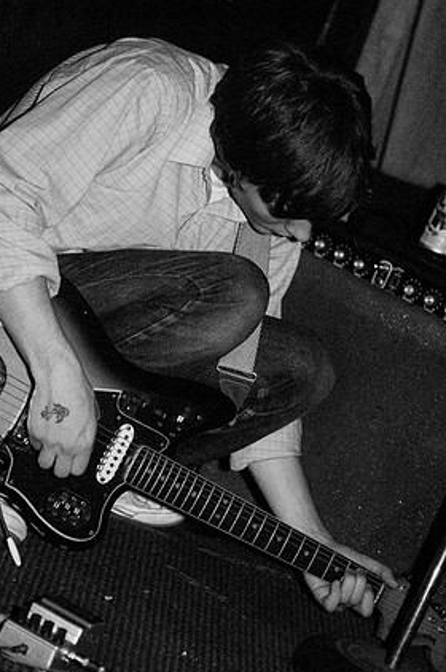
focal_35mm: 112
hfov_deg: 12.2
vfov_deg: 18.3
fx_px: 2088
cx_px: 227
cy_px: 354
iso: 1600
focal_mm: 70
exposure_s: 1/30
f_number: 2.8
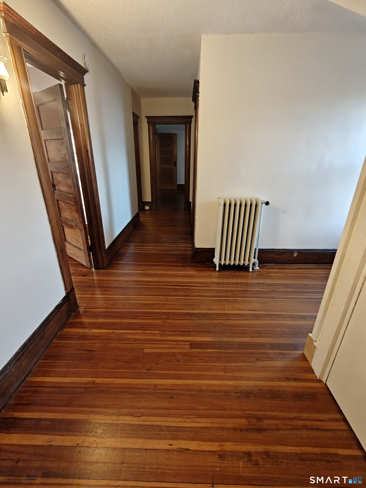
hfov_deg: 81.7
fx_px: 211
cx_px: 183
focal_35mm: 15
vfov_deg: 98.2
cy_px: 244
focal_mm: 2.3
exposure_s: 1/40
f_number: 2
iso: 800
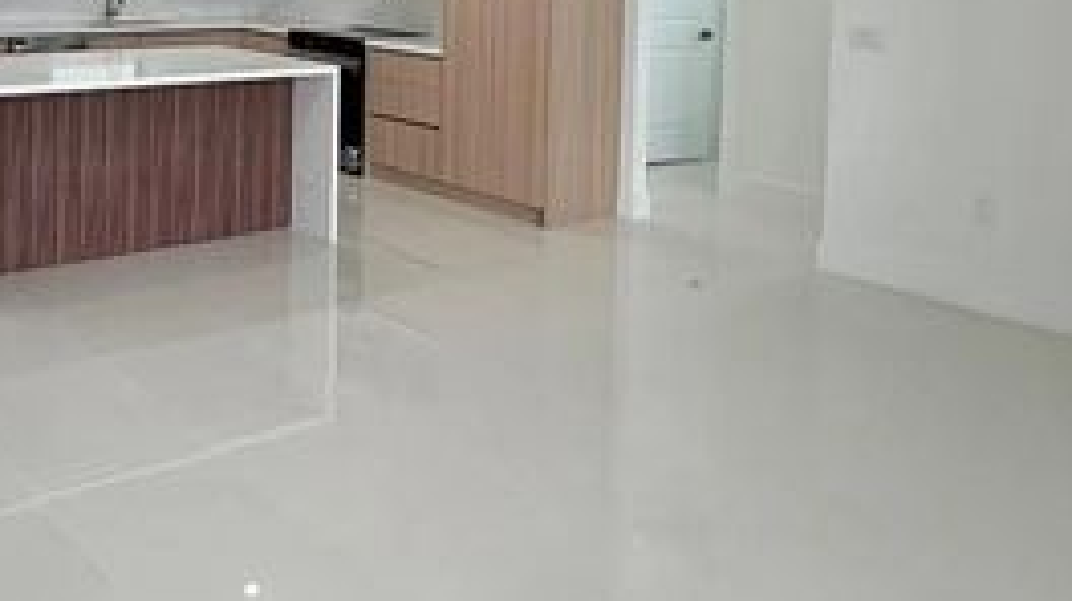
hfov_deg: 50.0
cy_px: -28
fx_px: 1051
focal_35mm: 37
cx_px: 179
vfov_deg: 29.4
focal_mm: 2.22
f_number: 2.2
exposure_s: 1/121
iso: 100
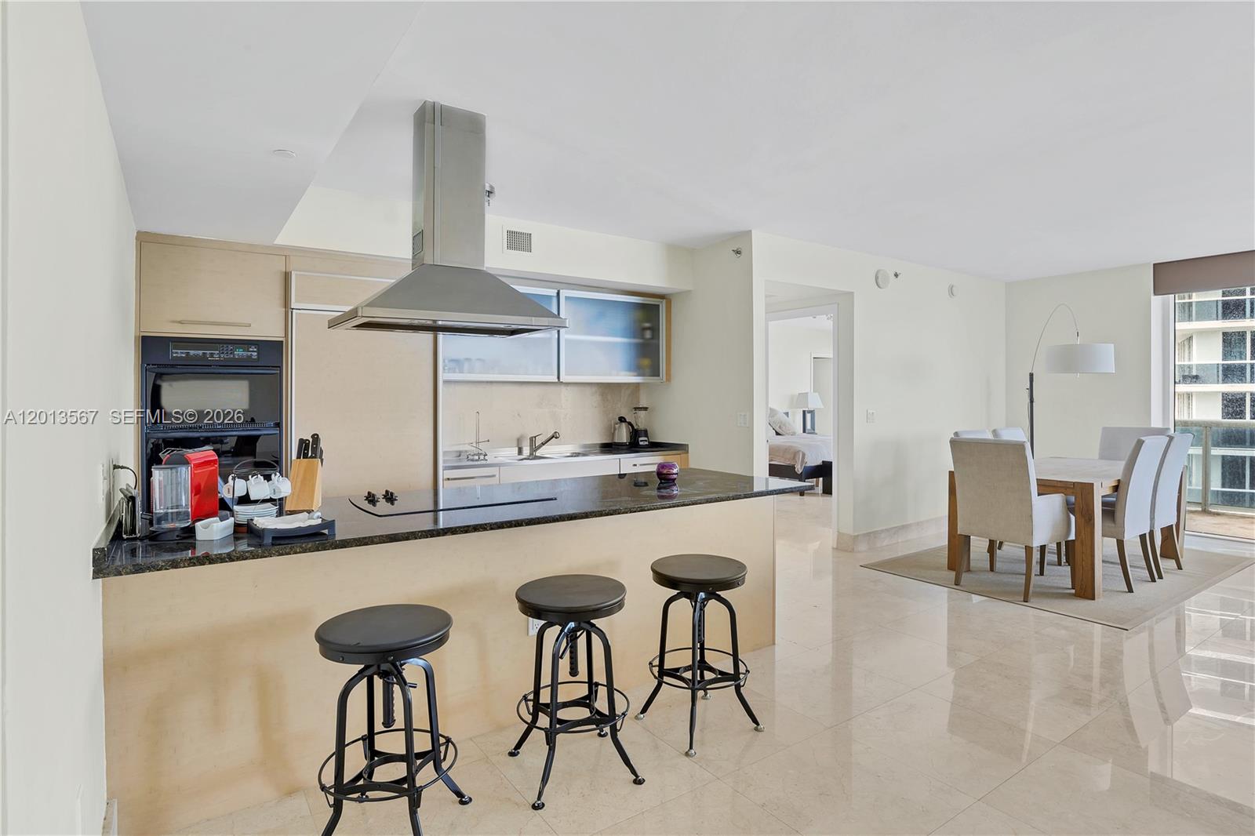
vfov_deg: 67.4
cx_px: 628
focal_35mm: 18
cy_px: 418
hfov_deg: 90.0
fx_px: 627
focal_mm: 18
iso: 200
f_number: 11
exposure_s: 10
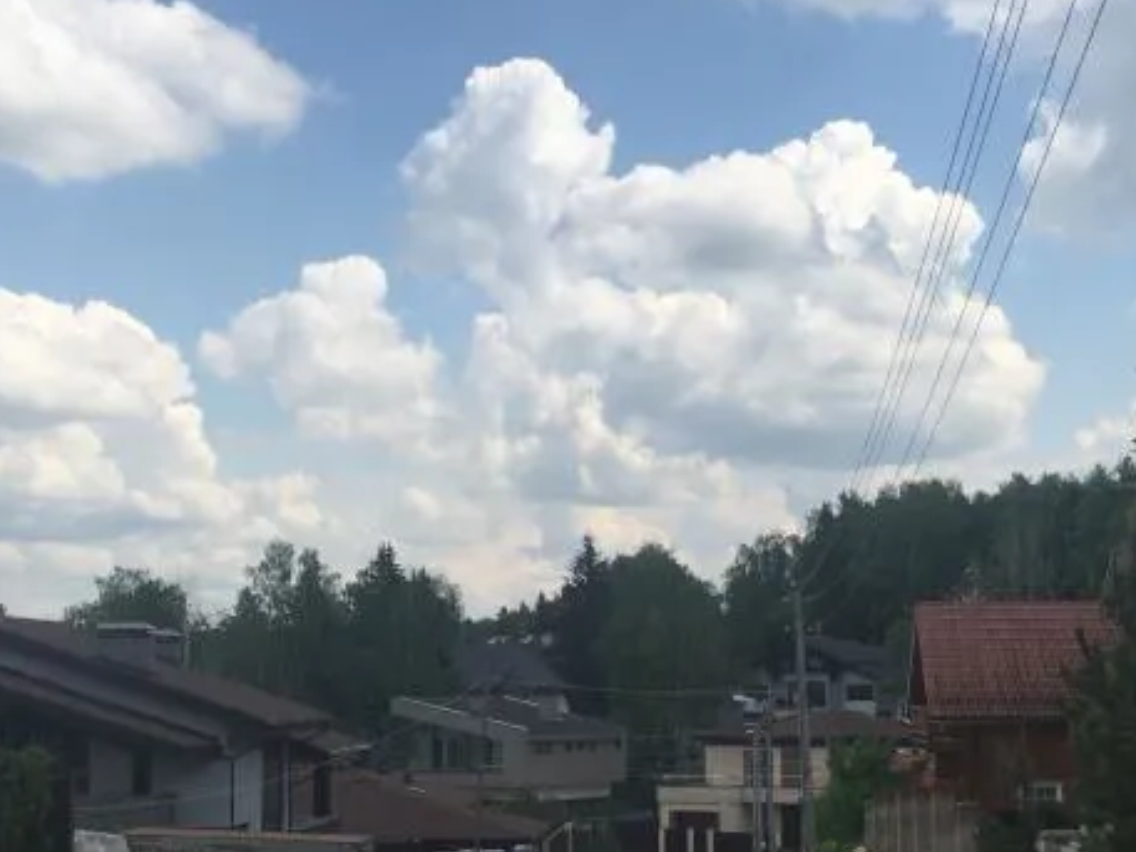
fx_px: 2134
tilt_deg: +3.1
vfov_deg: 22.5
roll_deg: -1.6
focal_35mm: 65
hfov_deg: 29.8
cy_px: 604
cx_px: 584
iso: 32
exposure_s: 1/2475
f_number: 2.2
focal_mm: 4.15
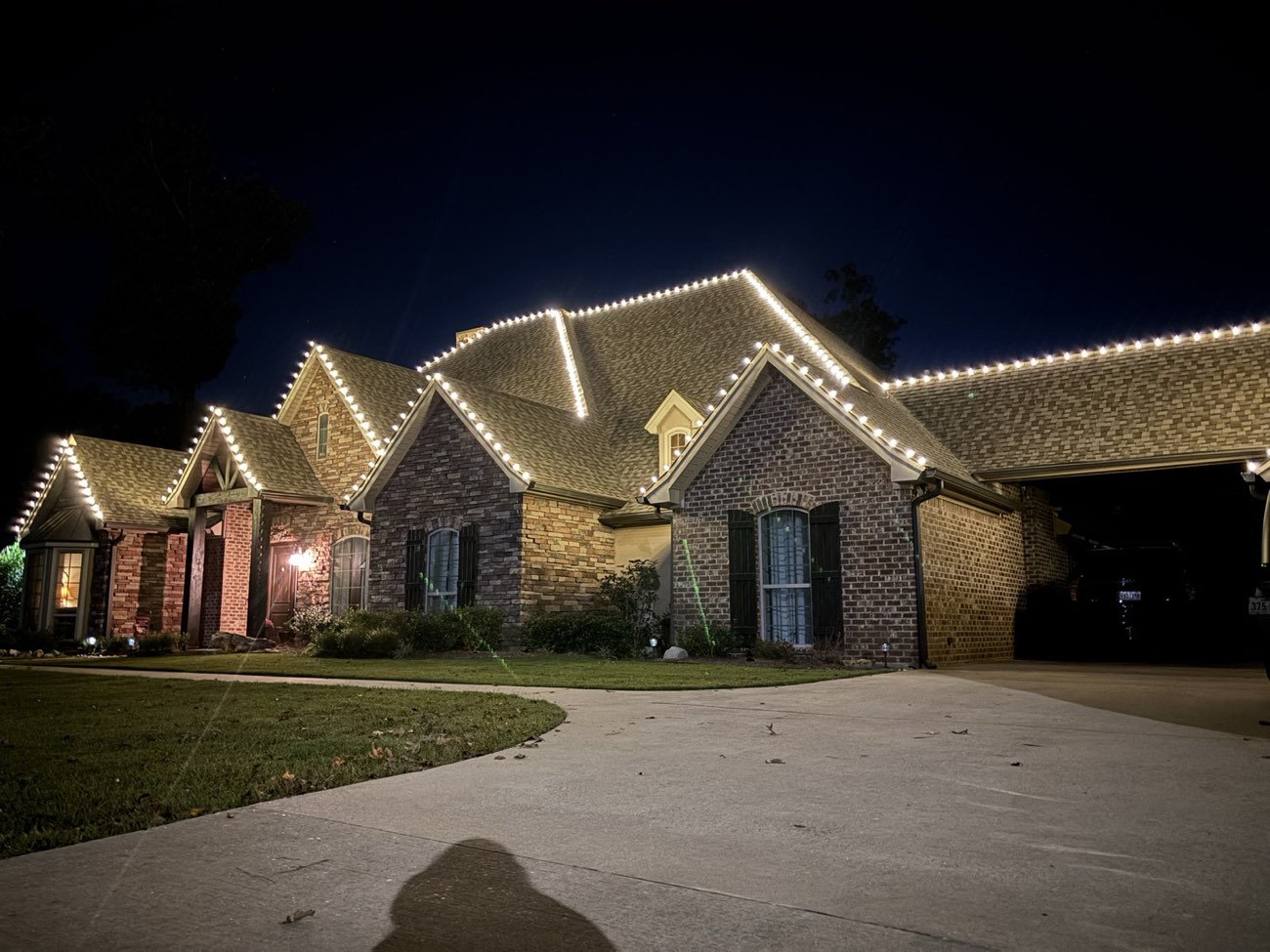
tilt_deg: +8.9
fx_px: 954
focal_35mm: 26
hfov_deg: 67.3
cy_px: 476
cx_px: 635
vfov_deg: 53.1
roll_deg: -0.5
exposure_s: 1/5
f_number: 1.6
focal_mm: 5.96
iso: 1000
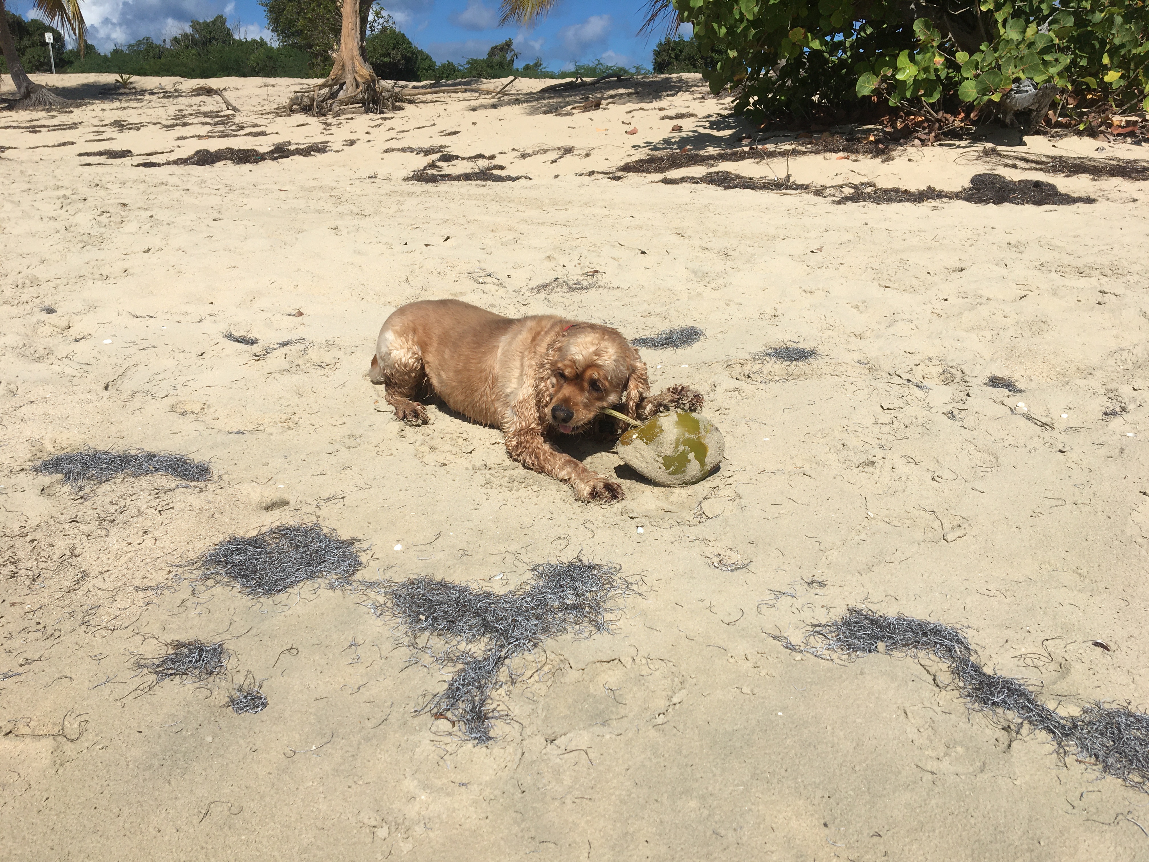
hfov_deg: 61.7
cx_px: 574
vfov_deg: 48.2
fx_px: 963
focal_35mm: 29
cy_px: 431
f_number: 2.2
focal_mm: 4.15
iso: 25
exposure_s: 1/4525
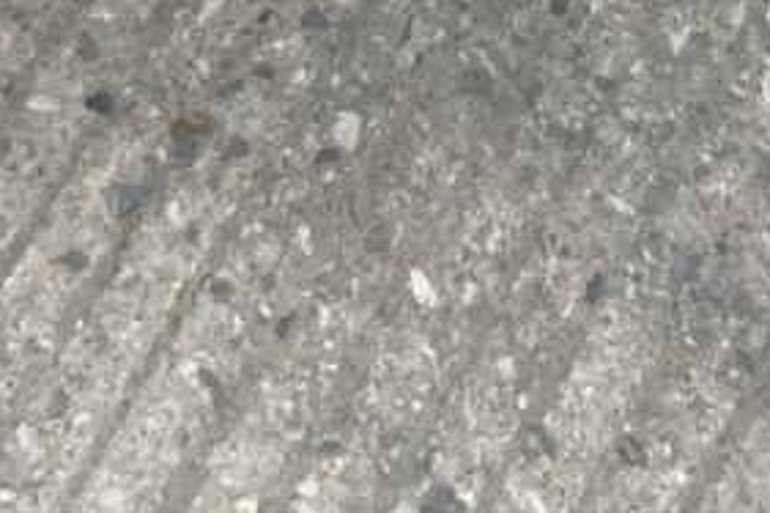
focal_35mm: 110
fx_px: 2351
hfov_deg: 18.6
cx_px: 389
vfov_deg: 11.3
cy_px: -491
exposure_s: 1/125
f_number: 1.8
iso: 16
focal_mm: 3
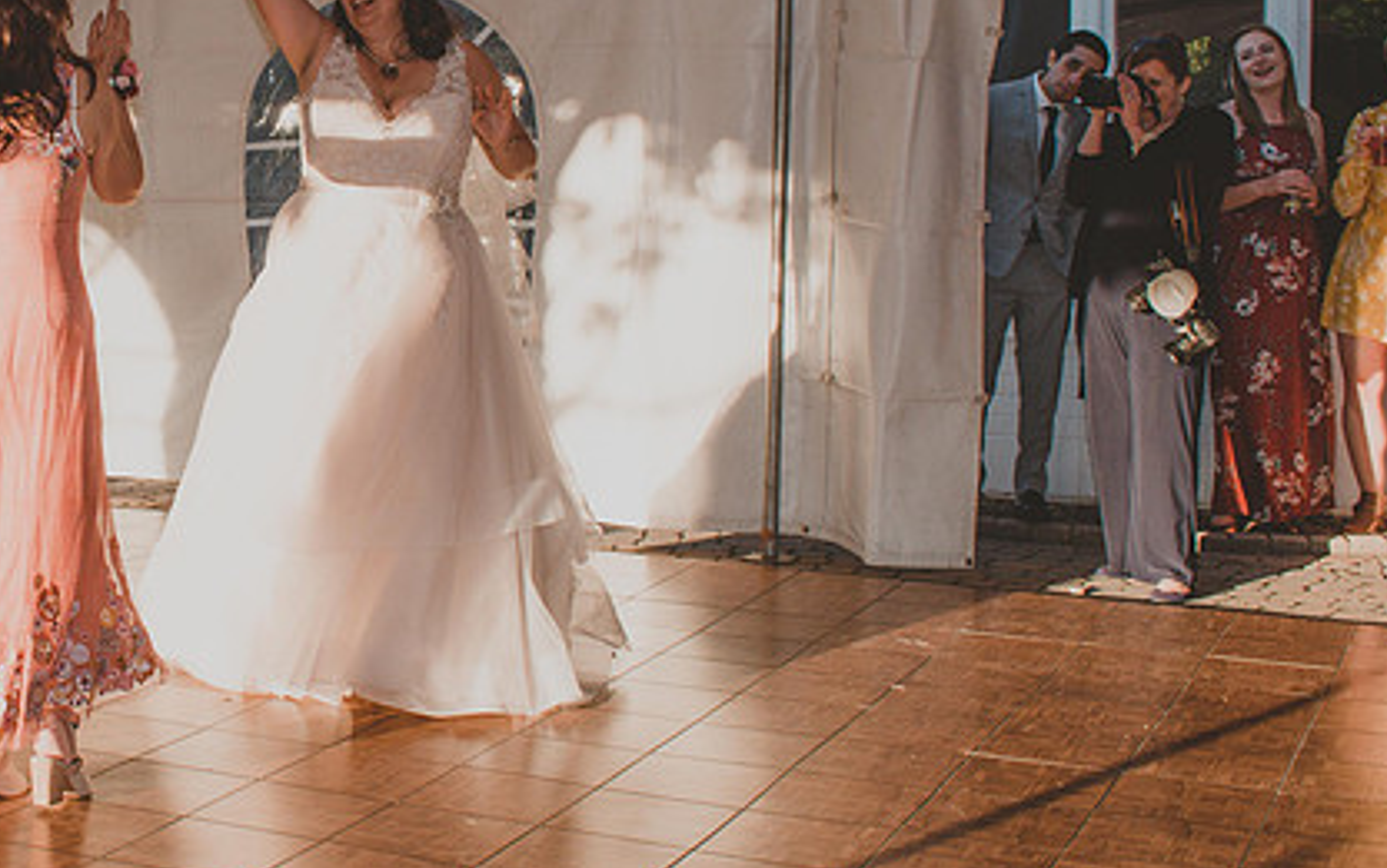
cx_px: 148
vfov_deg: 21.9
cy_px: 251
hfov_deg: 32.8
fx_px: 2231
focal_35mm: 59
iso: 100
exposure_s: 1/160
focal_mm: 18
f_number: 6.3
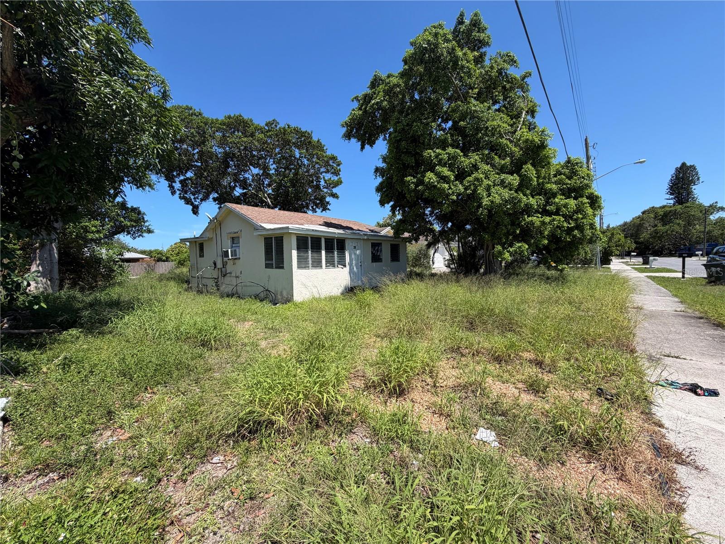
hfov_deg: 102.1
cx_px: 362
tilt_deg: -3.4
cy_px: 272
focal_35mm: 14
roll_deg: +1.1
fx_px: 293
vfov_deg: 85.7
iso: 32
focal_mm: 2.22
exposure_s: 1/770
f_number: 2.2
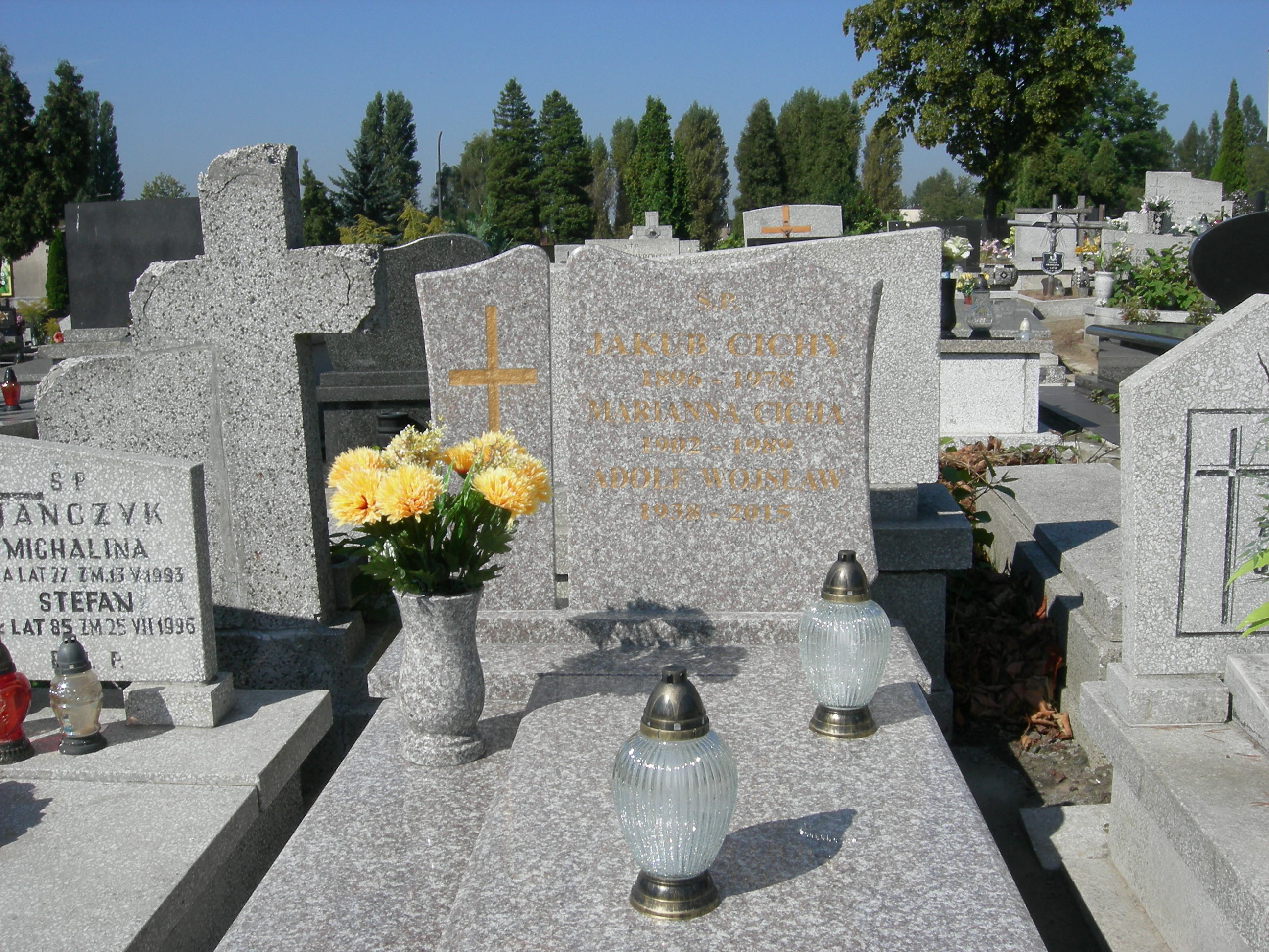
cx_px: 634
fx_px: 1320
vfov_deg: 39.7
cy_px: 476
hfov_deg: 51.4
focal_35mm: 36
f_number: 6.8
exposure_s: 1/355
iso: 64
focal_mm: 7.5
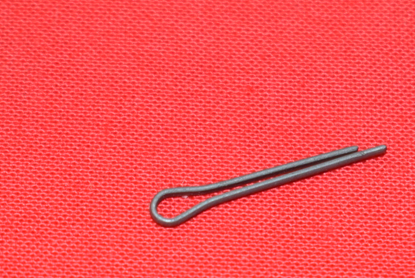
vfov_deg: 8.1
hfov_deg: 12.1
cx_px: 262
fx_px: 1950
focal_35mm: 169
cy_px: 185
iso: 800
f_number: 5.6
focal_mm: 55
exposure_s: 1/60
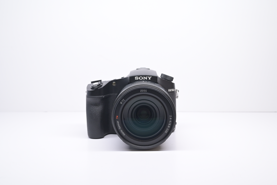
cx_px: 138
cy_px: 92
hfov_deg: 48.5
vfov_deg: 33.4
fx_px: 308
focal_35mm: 40
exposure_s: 1/80
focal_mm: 40
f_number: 9
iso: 1250
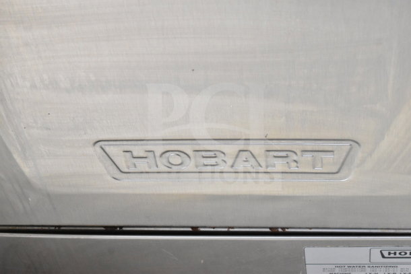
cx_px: 206
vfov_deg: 16.6
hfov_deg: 24.6
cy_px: 137
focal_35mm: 82
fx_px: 942
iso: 6400
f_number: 8
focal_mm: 55
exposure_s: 1/250
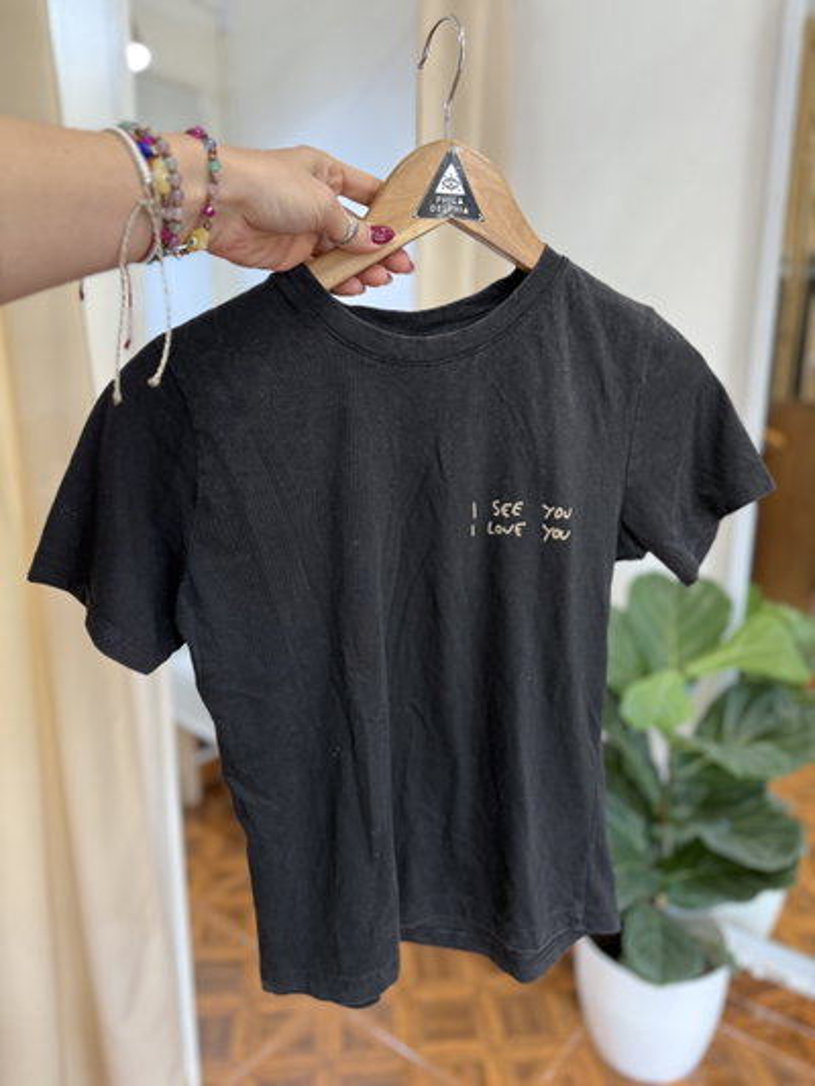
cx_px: 408
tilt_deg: -13.6
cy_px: 543
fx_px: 753
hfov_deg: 56.8
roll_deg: -0.3
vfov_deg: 71.6
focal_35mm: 24
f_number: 1.78
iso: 200
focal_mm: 6.76
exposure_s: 1/78
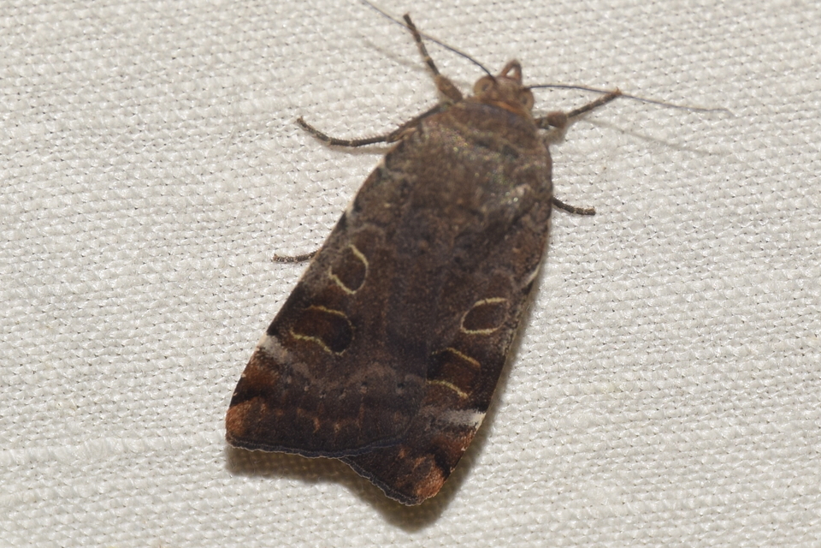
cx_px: 410
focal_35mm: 210
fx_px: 4789
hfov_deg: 9.8
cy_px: 274
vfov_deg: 6.5
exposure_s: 1/160
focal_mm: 140
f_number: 13
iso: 100
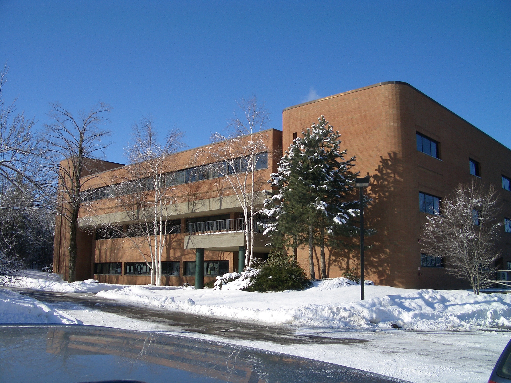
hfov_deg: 52.6
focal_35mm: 35
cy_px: 192
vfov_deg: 40.7
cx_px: 256
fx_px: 517
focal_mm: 5.8
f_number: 4.3
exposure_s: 1/800
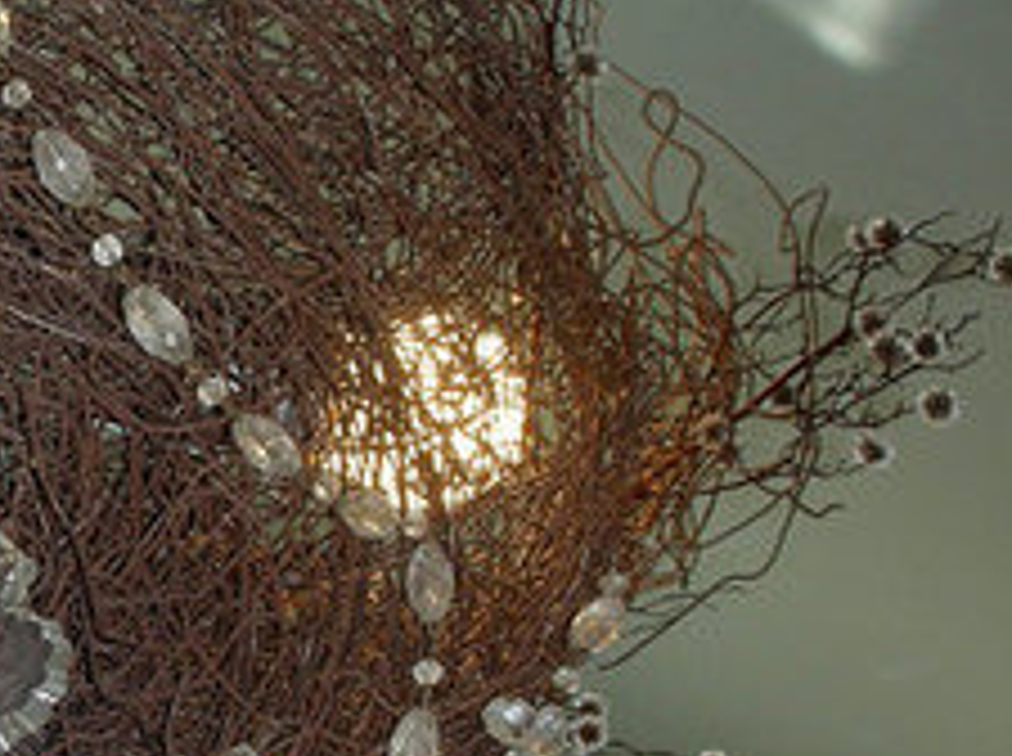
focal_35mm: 118
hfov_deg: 16.2
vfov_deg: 12.5
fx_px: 3444
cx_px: -94
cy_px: 479
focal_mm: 8.8
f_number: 3.7
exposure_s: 1/60.1
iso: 54
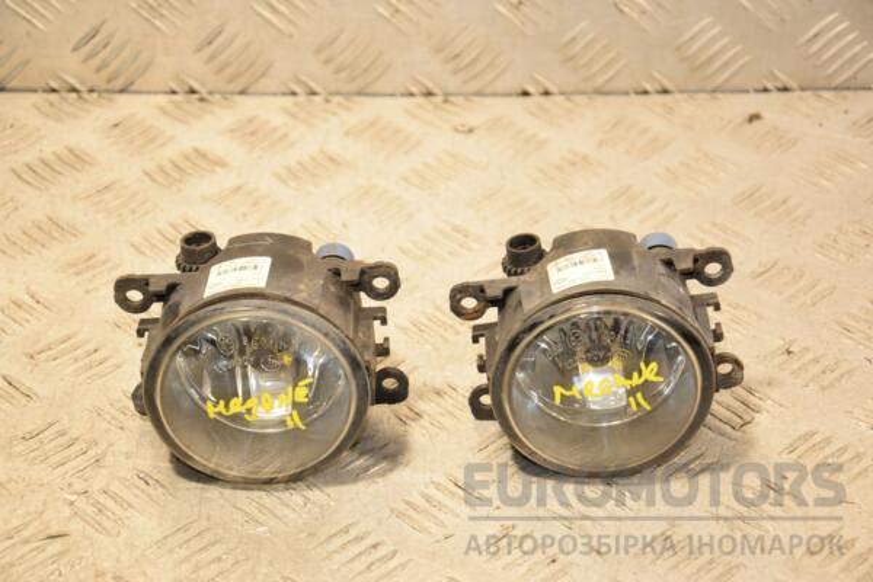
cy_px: 291
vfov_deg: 15.7
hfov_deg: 23.4
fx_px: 2110
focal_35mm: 87
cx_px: 436
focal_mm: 58
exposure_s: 1/200
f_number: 5.6
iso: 800
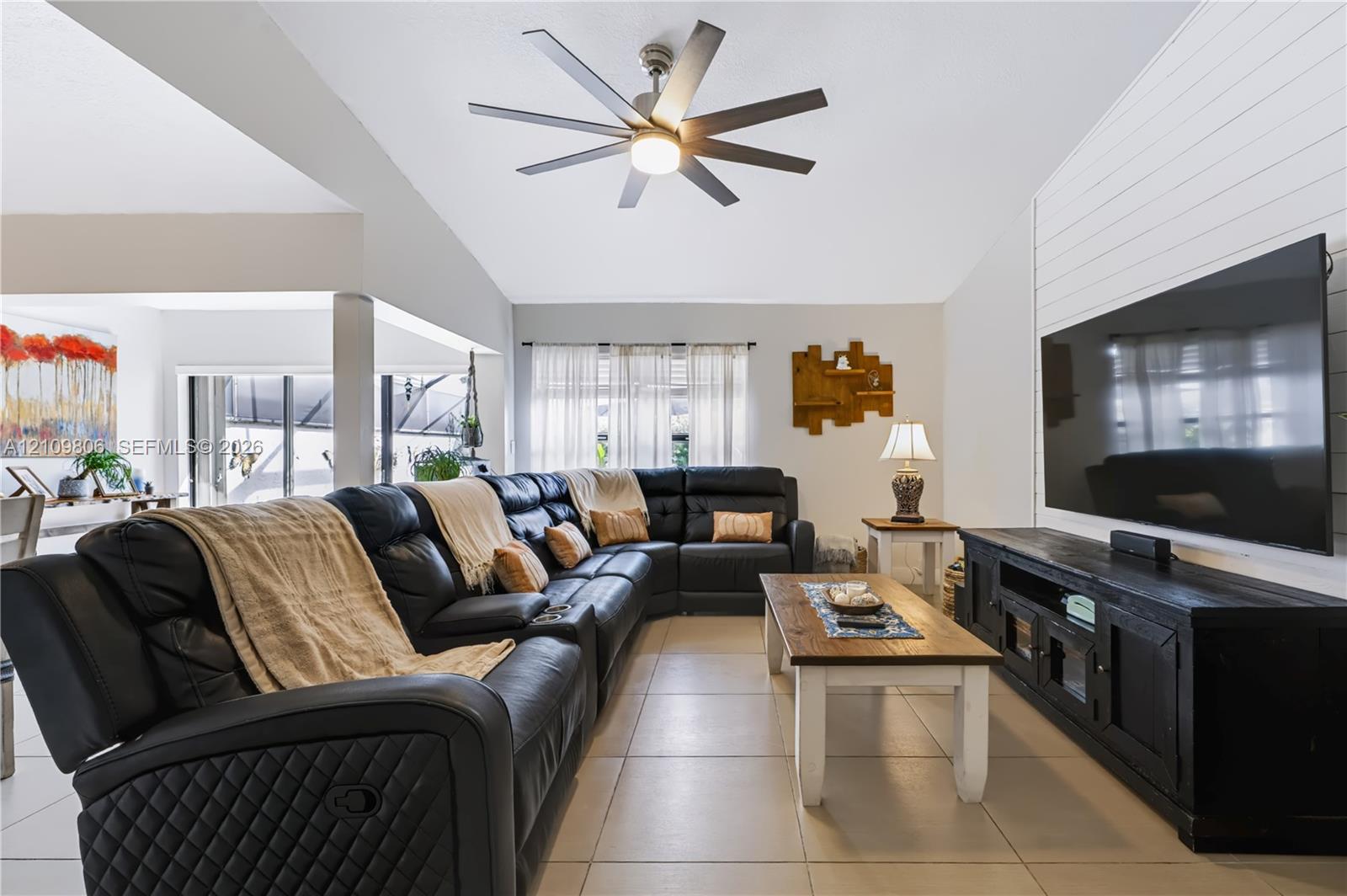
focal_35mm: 16
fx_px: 598
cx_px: 674
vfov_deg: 73.6
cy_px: 448
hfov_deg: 96.8
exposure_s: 1/20
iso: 100
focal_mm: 16
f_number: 8
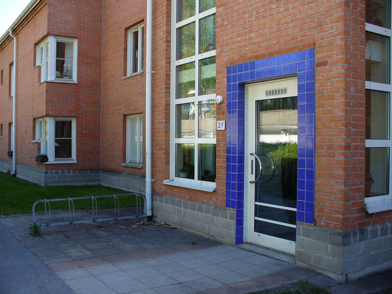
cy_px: 147
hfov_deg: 50.1
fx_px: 419
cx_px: 196
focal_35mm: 37
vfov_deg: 38.7
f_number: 2.8
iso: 80
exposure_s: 1/250
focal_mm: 6.1
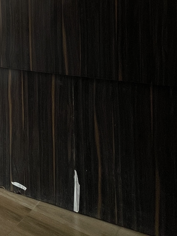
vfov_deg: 35.1
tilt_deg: -1.3
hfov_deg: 22.0
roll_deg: +0.0
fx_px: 327
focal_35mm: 48
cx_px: -121
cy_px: -11
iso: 25
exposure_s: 1/108
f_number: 2.4
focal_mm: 1.54
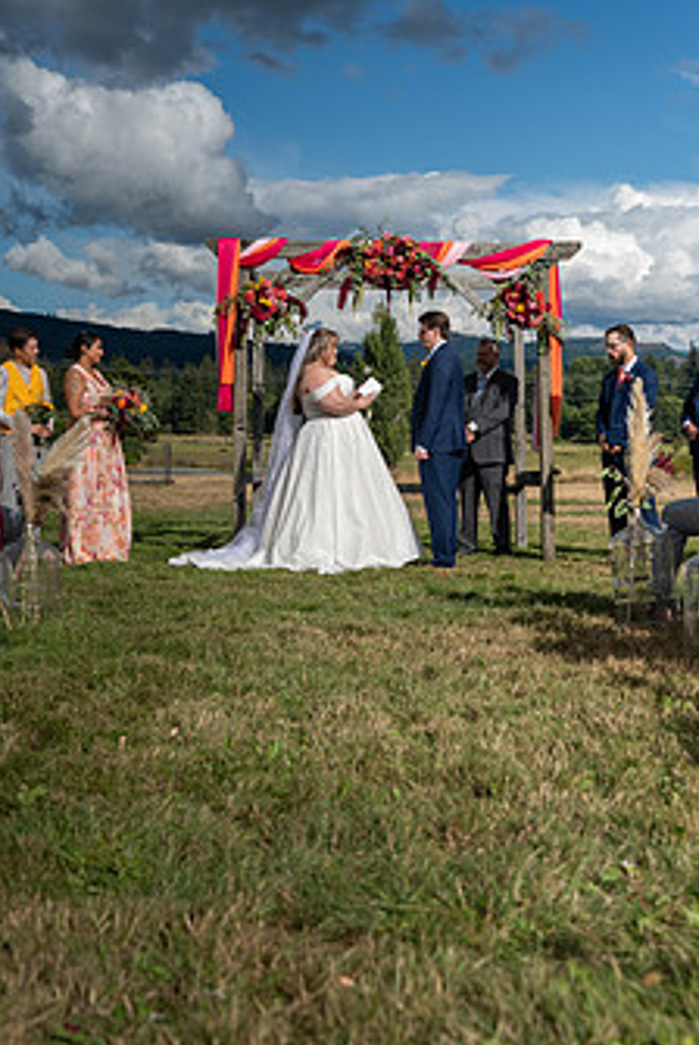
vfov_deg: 38.6
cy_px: 399
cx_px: 343
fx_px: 1482
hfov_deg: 26.5
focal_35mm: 51
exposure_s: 1/8000
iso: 400
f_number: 4.5
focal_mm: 38
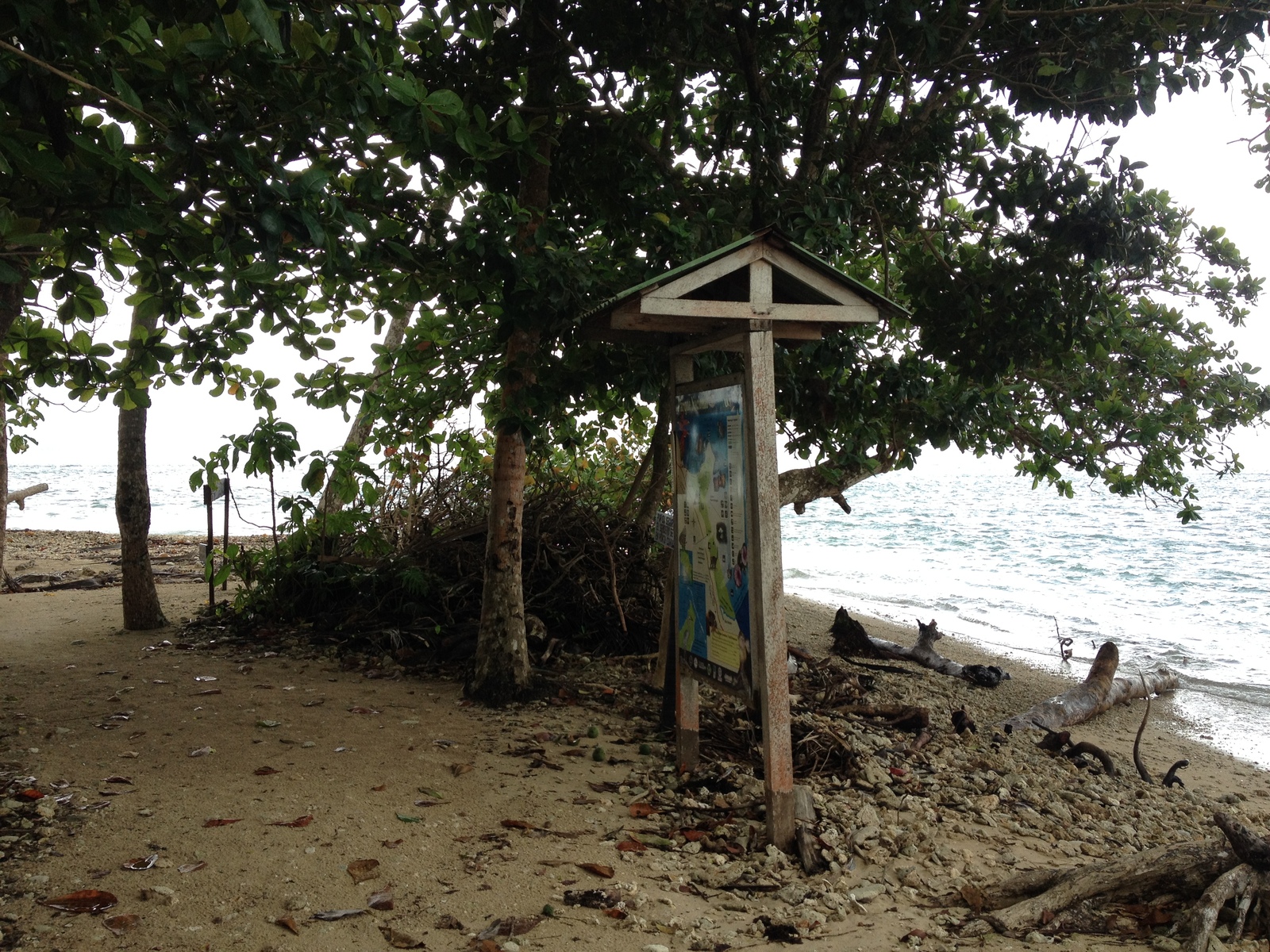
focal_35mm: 35
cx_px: 635
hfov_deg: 52.6
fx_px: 1284
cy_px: 476
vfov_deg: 40.7
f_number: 2.4
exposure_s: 1/215
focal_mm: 4.28
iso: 50
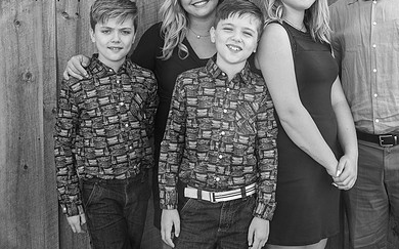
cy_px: 69
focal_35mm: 66
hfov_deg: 30.9
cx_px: 265
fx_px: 717
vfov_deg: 19.6
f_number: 7.1
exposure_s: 1/200
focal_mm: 29
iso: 400
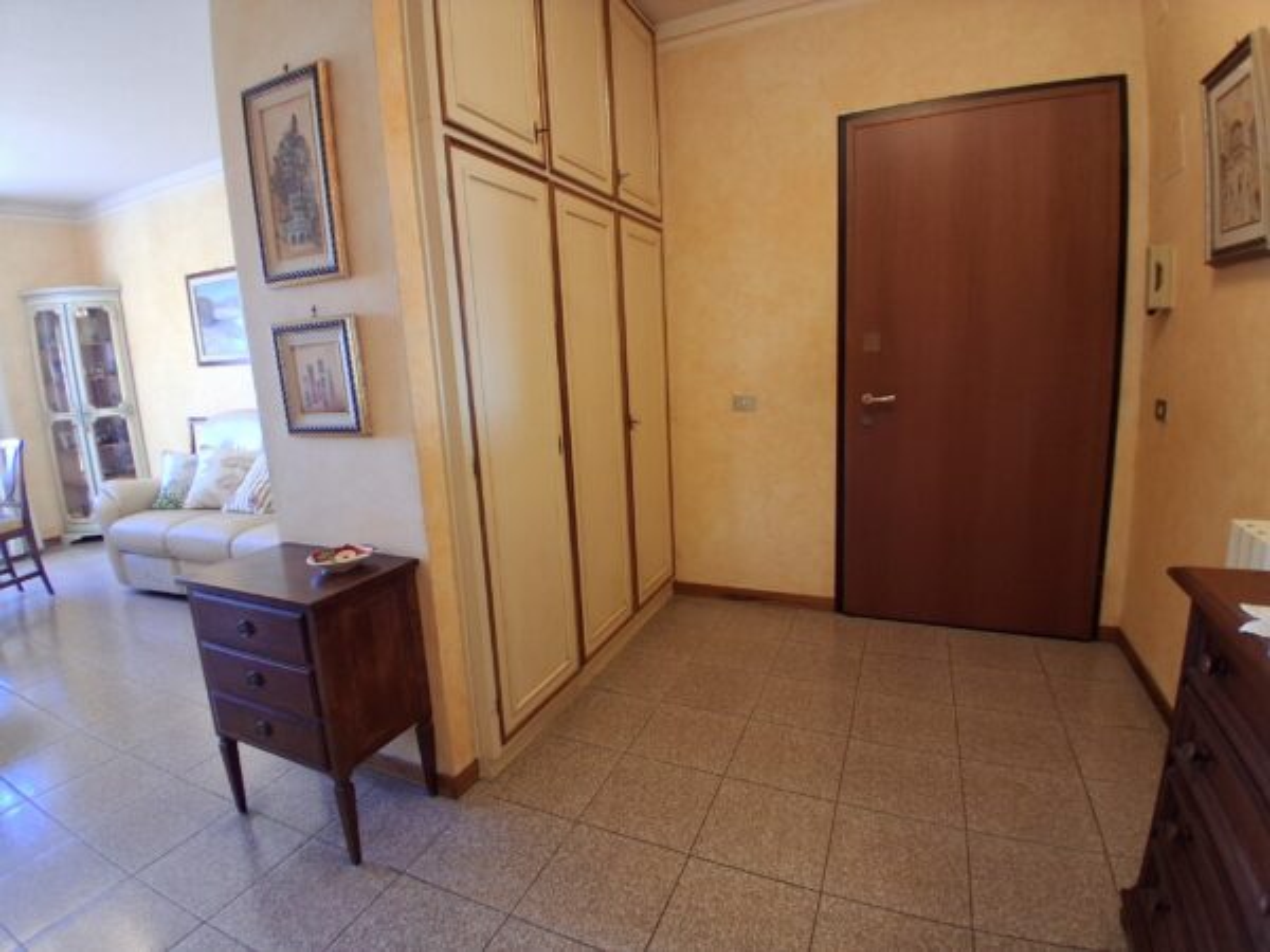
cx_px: 635
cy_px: 476
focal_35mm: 17
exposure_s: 1/40
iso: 160
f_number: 2.2
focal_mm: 1.4
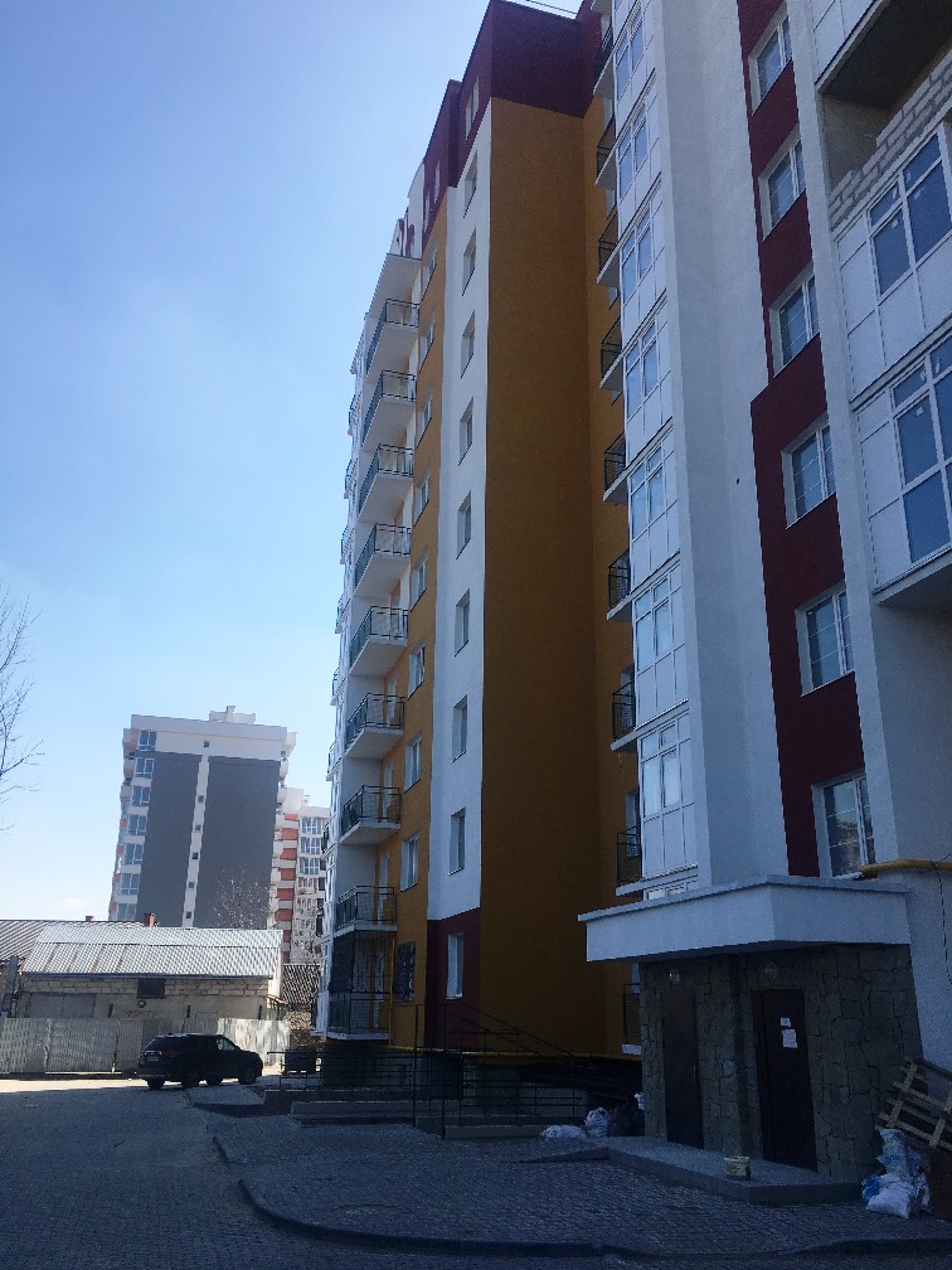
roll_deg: -0.8
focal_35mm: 29
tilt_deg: +19.4
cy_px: 635
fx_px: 1063
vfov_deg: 61.7
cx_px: 476
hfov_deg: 48.2
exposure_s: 1/1637
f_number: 2.2
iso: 25
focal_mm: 4.15
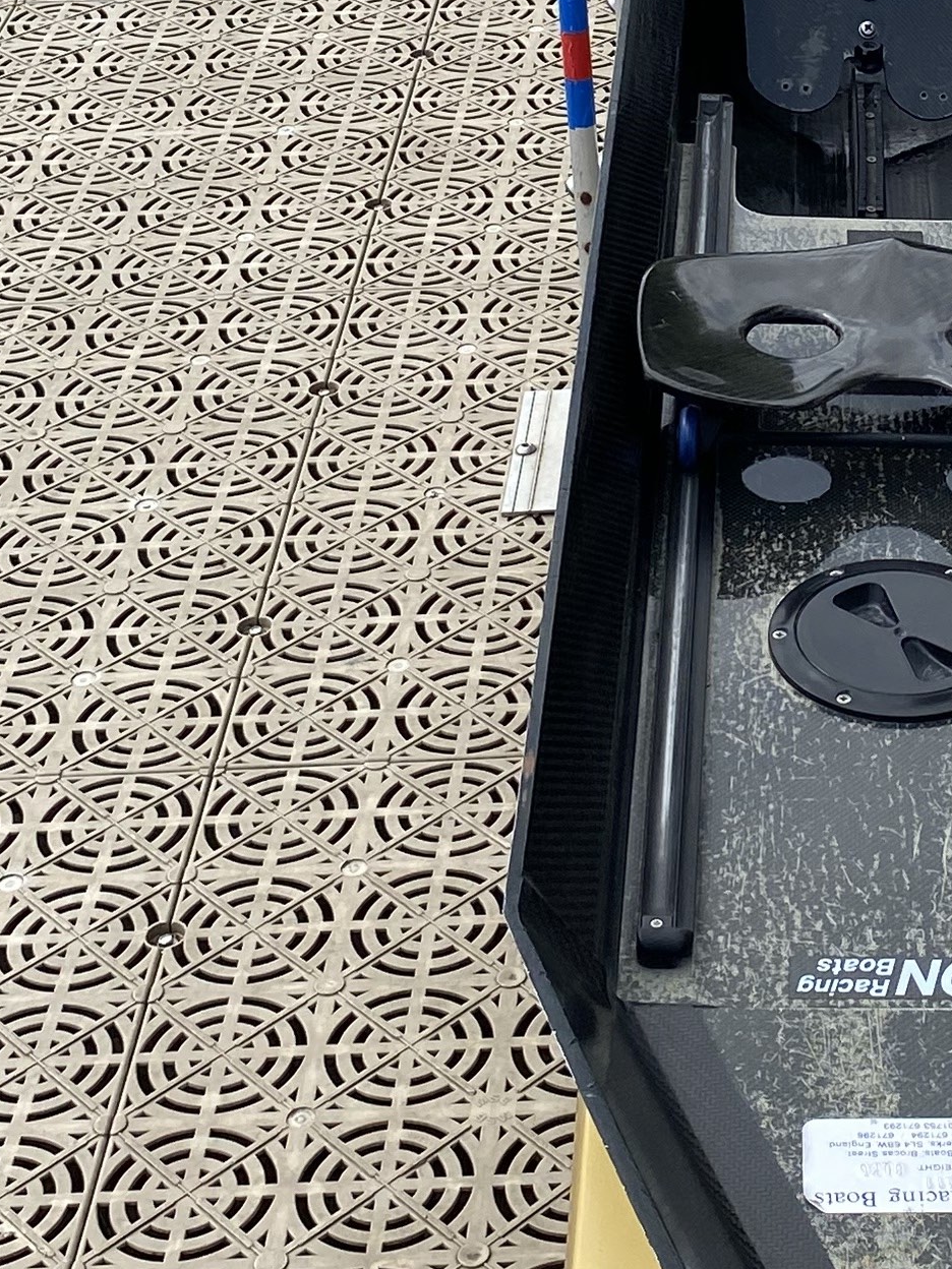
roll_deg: +2.3
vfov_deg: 22.4
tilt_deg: -22.8
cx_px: 943
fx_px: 3080
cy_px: -15
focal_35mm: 84
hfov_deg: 17.2
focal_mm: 4.25
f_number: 1.8
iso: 32
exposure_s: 1/1838
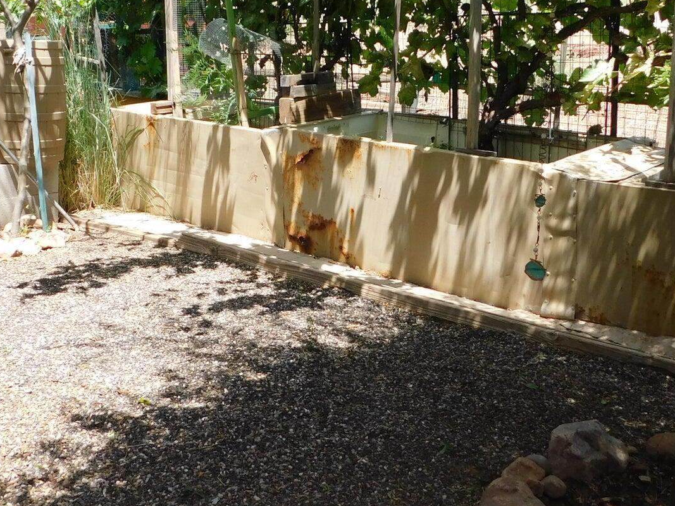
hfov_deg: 41.1
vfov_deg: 31.4
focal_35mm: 46
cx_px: 274
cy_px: 195
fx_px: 897
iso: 125
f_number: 3
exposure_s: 1/500
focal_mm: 4
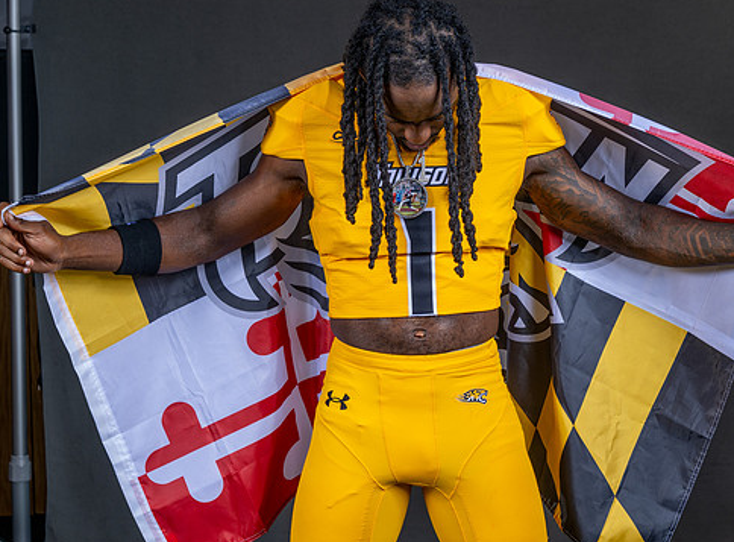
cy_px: 263
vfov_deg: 20.0
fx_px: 1539
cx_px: 462
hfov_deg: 26.7
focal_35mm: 73
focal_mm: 47
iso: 100
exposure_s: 1/200
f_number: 8
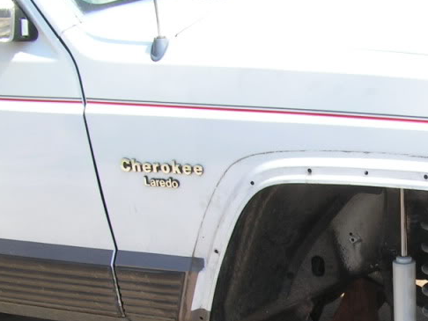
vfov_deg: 18.2
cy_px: 278
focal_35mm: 80
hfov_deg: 23.4
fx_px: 990
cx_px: 432
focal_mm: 6.3
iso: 50
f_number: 5.6
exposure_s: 1/80
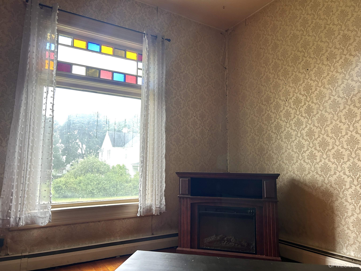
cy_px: 136
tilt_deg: +8.1
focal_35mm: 26
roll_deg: -0.4
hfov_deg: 67.3
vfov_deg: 53.1
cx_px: 180
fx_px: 271
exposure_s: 1/120
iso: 125
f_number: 1.5
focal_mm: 5.7
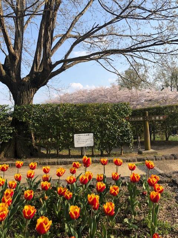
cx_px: 89
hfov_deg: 49.7
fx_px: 192
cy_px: 119
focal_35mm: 28
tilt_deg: +1.0
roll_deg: +4.4
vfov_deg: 63.4
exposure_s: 1/1372
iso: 20
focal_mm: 3.99
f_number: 1.8
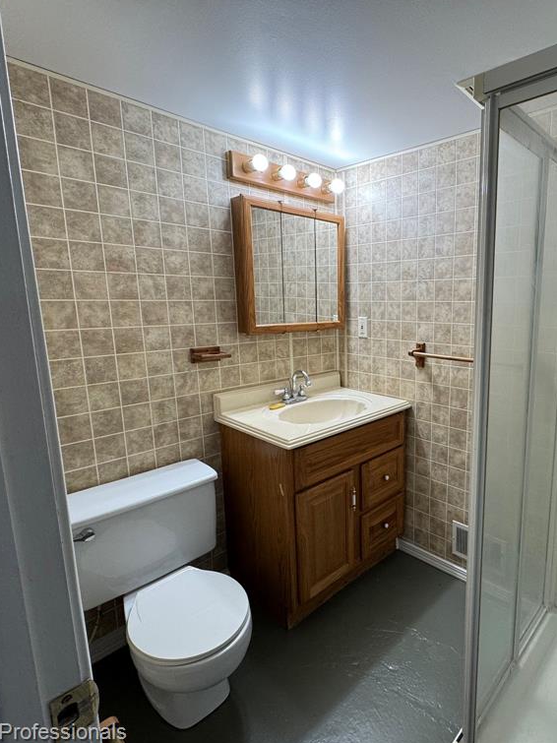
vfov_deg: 84.7
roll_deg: -0.3
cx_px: 388
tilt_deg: -10.4
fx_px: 408
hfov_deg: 66.1
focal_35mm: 19
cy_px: 370
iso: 125
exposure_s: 1/120
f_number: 2.2
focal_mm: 2.22
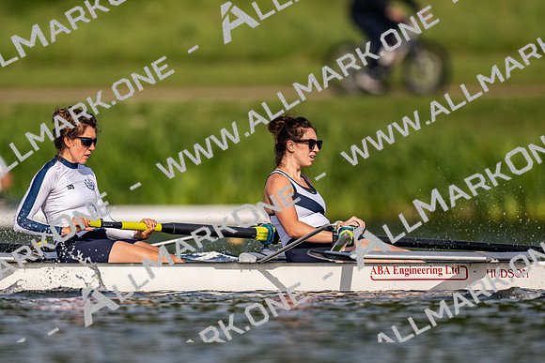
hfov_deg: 2.3
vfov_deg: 1.5
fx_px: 13635
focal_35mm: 900
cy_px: 182
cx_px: 272
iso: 200
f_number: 4
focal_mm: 600
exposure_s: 1/2500
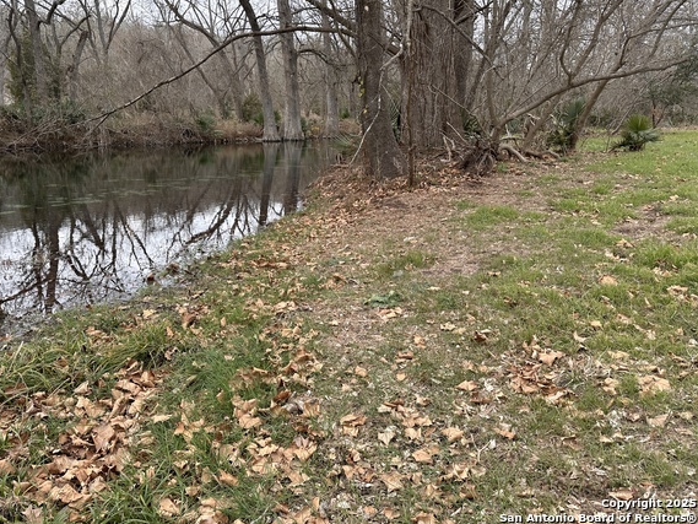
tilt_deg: -11.5
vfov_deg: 51.3
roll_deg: -0.1
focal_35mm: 27
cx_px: 307
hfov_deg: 65.1
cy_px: 231
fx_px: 545
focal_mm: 6.86
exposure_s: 1/564
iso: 80
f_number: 1.78
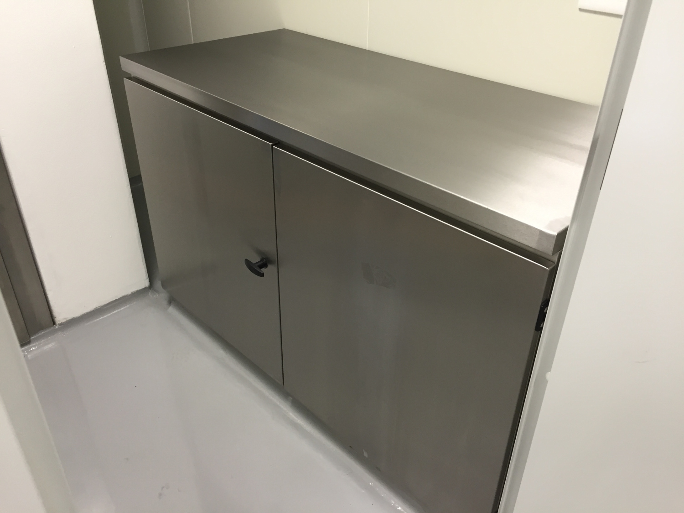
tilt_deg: -32.2
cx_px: 342
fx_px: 573
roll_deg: -1.2
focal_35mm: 29
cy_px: 256
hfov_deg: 61.7
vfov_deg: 48.2
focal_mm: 4.15
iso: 50
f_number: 2.2
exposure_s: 1/33
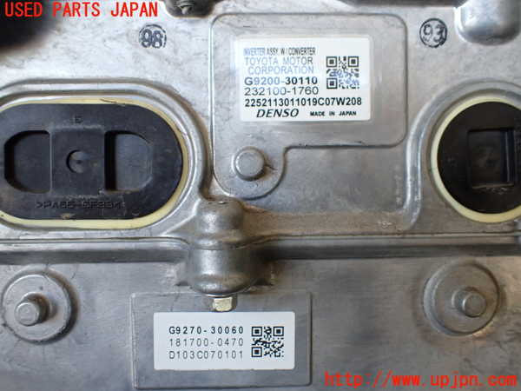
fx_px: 452
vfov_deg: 46.8
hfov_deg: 60.0
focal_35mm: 30
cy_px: 196
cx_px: 260
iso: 250
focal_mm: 5.4
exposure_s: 1/125
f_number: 2.3
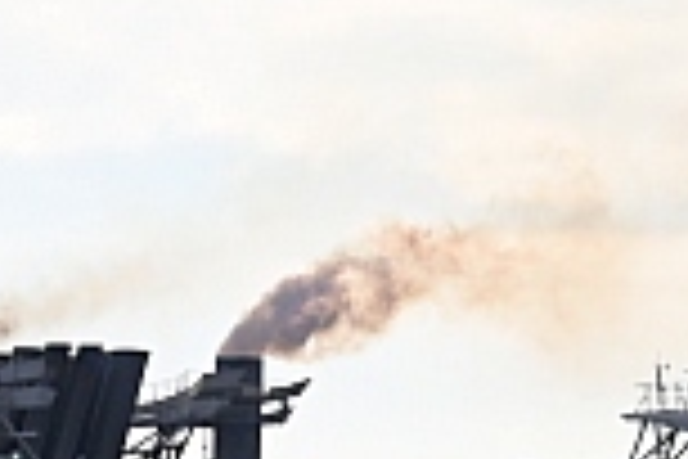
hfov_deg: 1.8
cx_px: -472
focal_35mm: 1172
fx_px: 22396
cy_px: 1285
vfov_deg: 1.2
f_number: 5
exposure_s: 1/800
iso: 200
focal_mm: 175
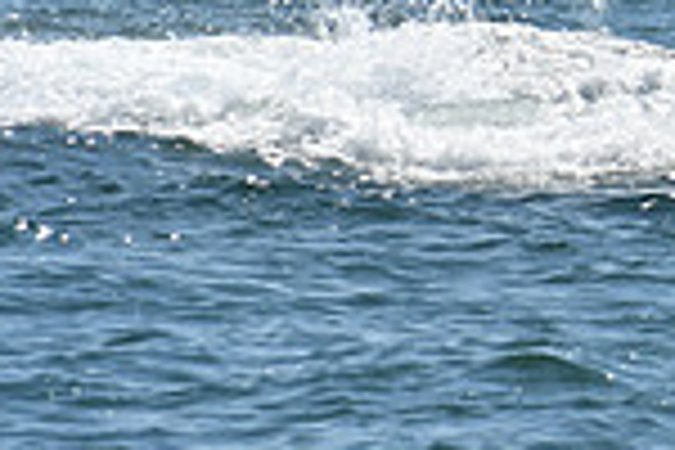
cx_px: 1206
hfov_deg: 2.8
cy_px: -196
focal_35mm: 723
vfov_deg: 1.9
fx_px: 13555
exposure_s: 1/400
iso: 100
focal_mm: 125
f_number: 10
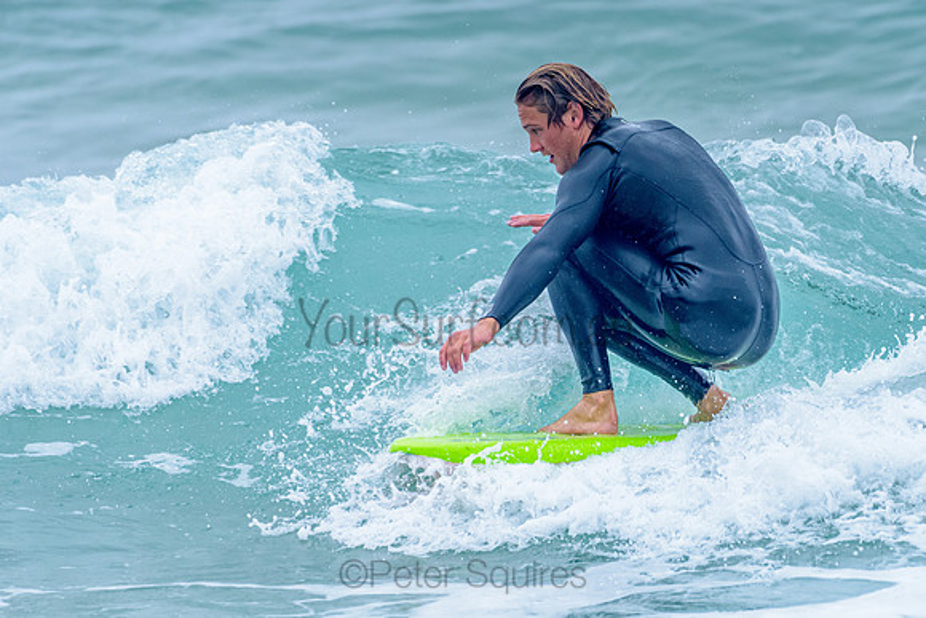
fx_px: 16150
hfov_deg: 3.3
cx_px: 541
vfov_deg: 2.2
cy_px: 285
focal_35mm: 628
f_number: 5.6
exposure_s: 1/2000
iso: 800
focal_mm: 500
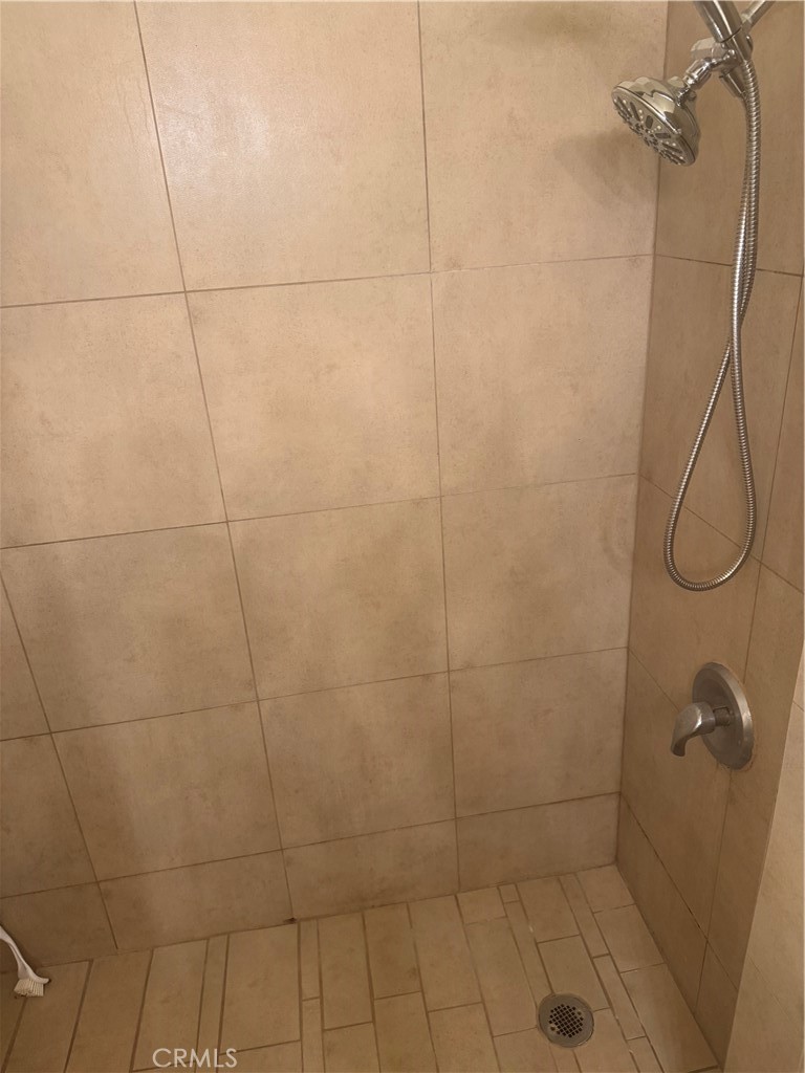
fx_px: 744
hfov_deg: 56.8
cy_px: 536
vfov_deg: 71.6
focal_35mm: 24
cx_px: 402
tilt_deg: -23.9
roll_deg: +4.2
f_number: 1.78
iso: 200
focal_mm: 6.76
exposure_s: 1/120
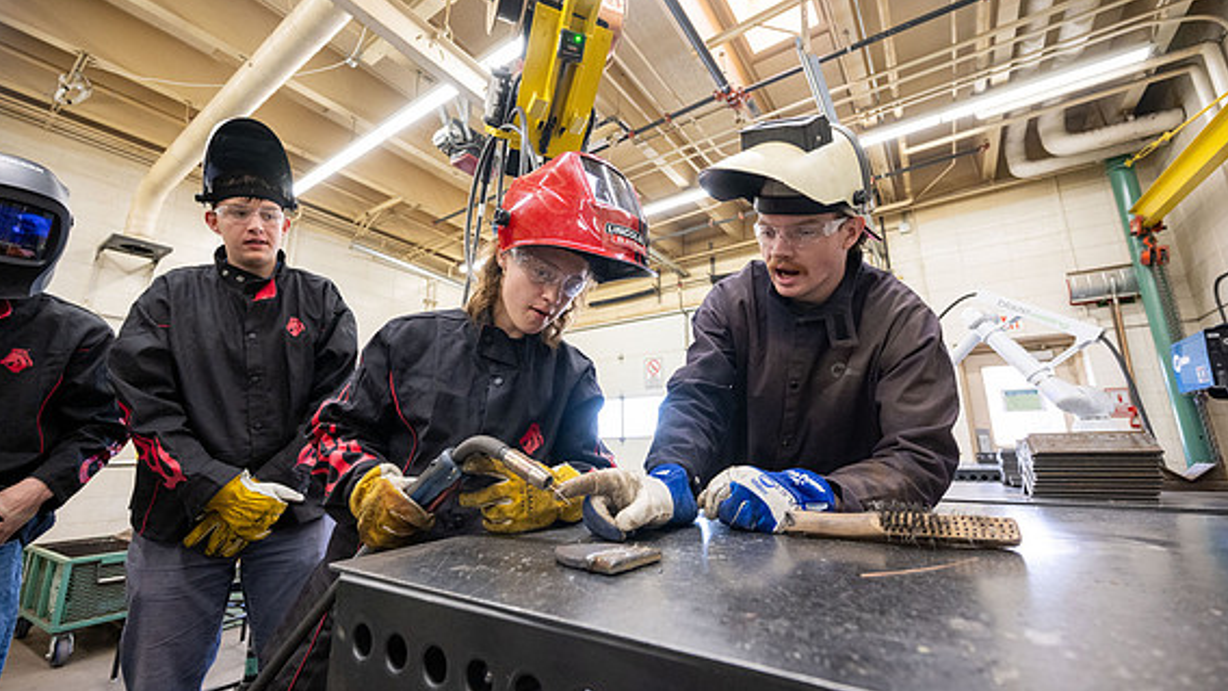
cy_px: 335
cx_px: 613
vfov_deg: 70.5
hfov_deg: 103.0
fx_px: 488
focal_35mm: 15
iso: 1600
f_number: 4
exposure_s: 1/200
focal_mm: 14
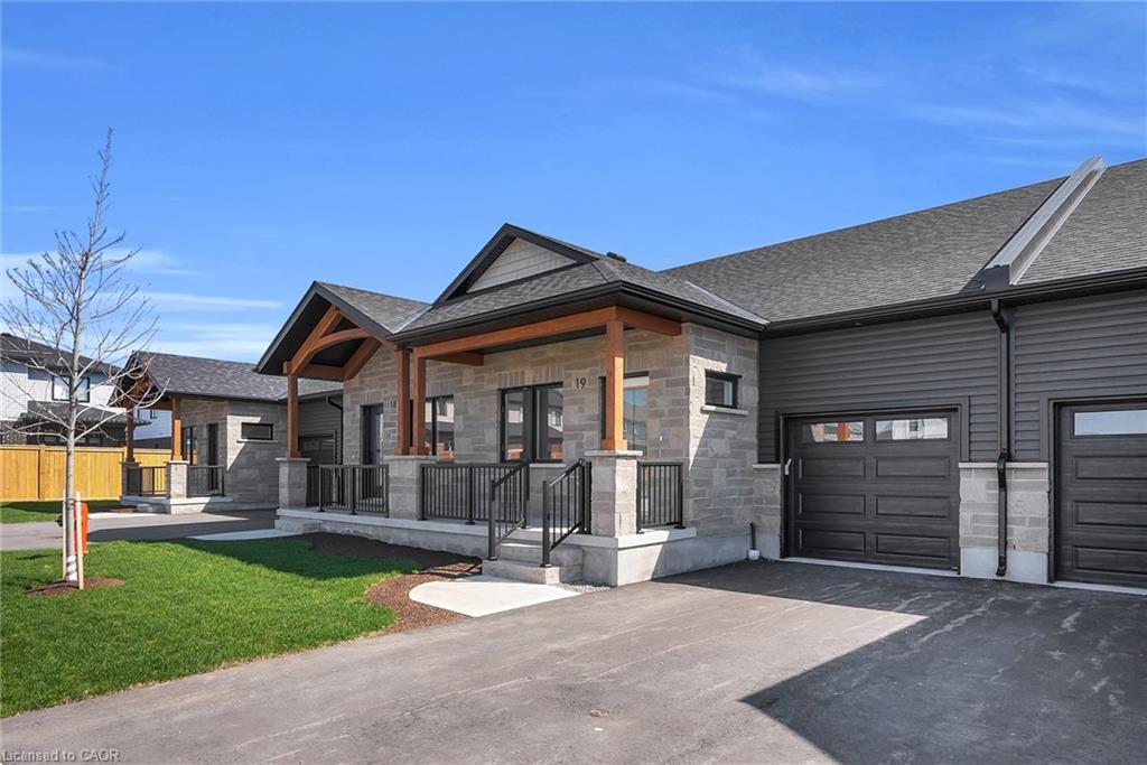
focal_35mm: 21
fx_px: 669
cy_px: 382
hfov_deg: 81.2
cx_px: 574
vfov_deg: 59.5
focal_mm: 14.1
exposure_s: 1/320
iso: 250
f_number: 9
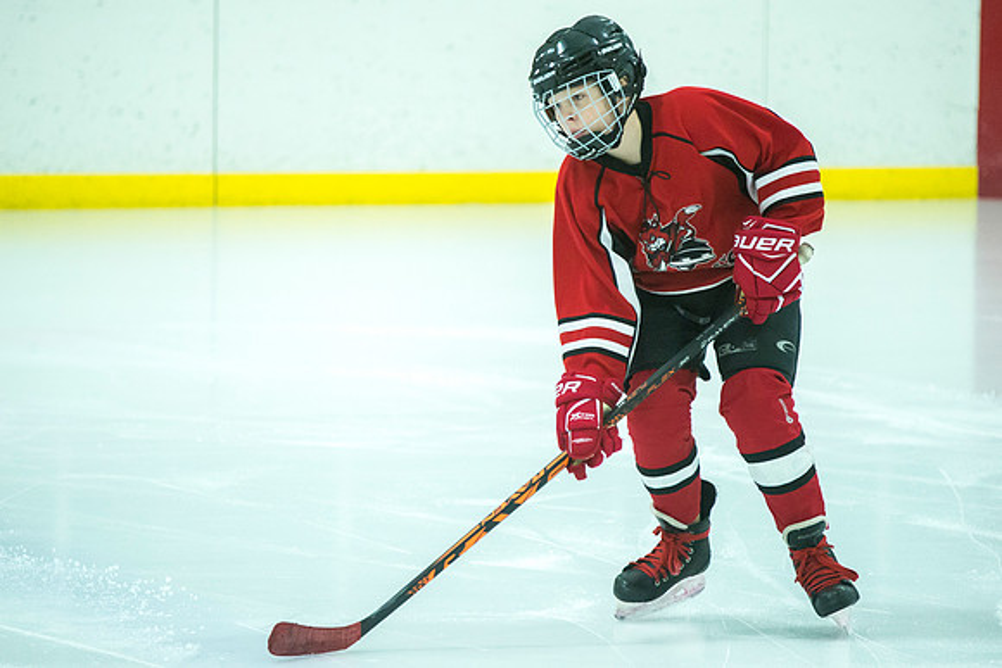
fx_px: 6633
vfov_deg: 5.8
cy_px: 313
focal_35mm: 238
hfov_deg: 8.6
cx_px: 509
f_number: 5.6
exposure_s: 1/640
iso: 6400
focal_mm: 220
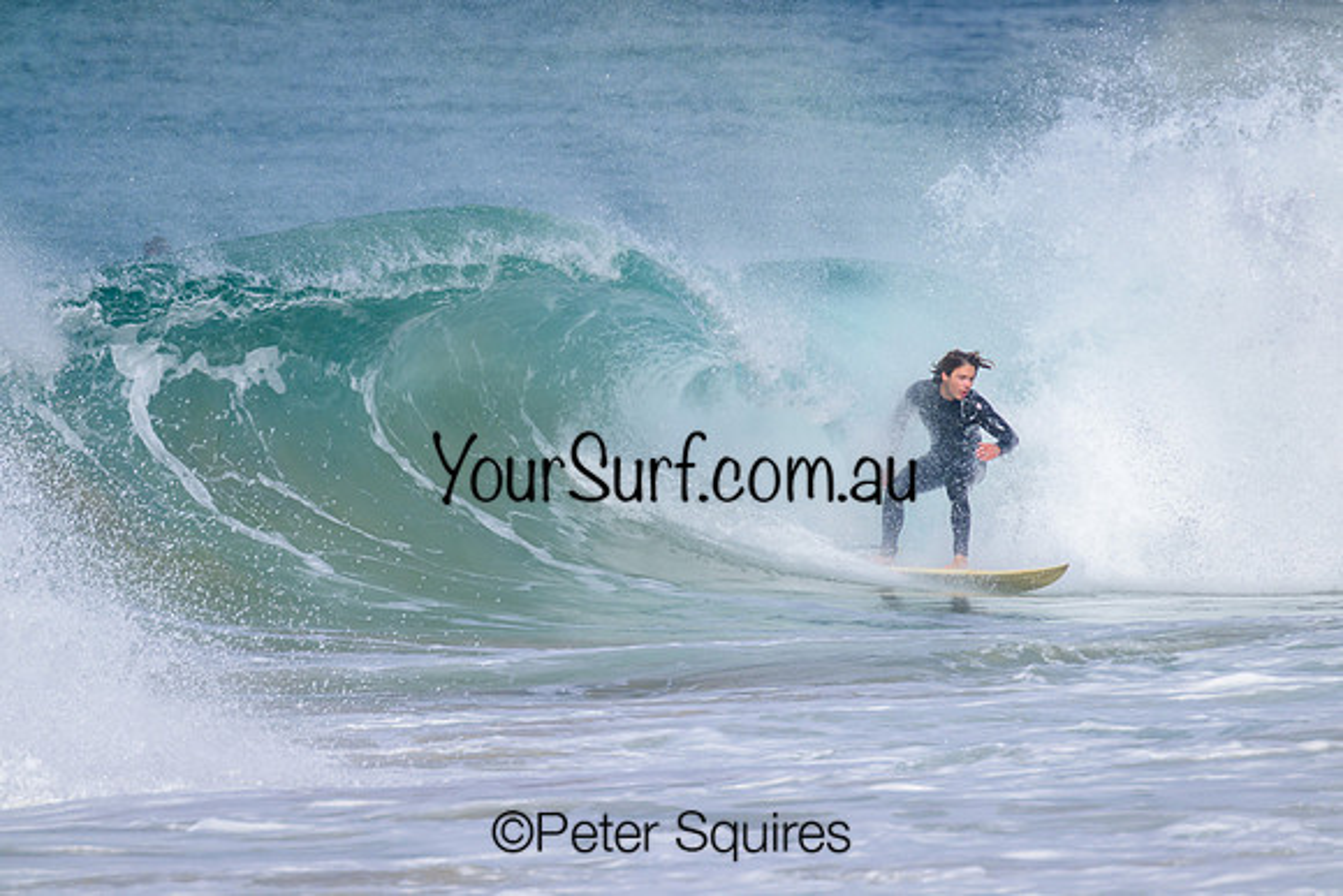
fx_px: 29850
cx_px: 672
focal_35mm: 800
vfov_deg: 1.7
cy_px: 448
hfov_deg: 2.6
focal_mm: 800
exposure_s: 1/2000
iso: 560
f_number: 11
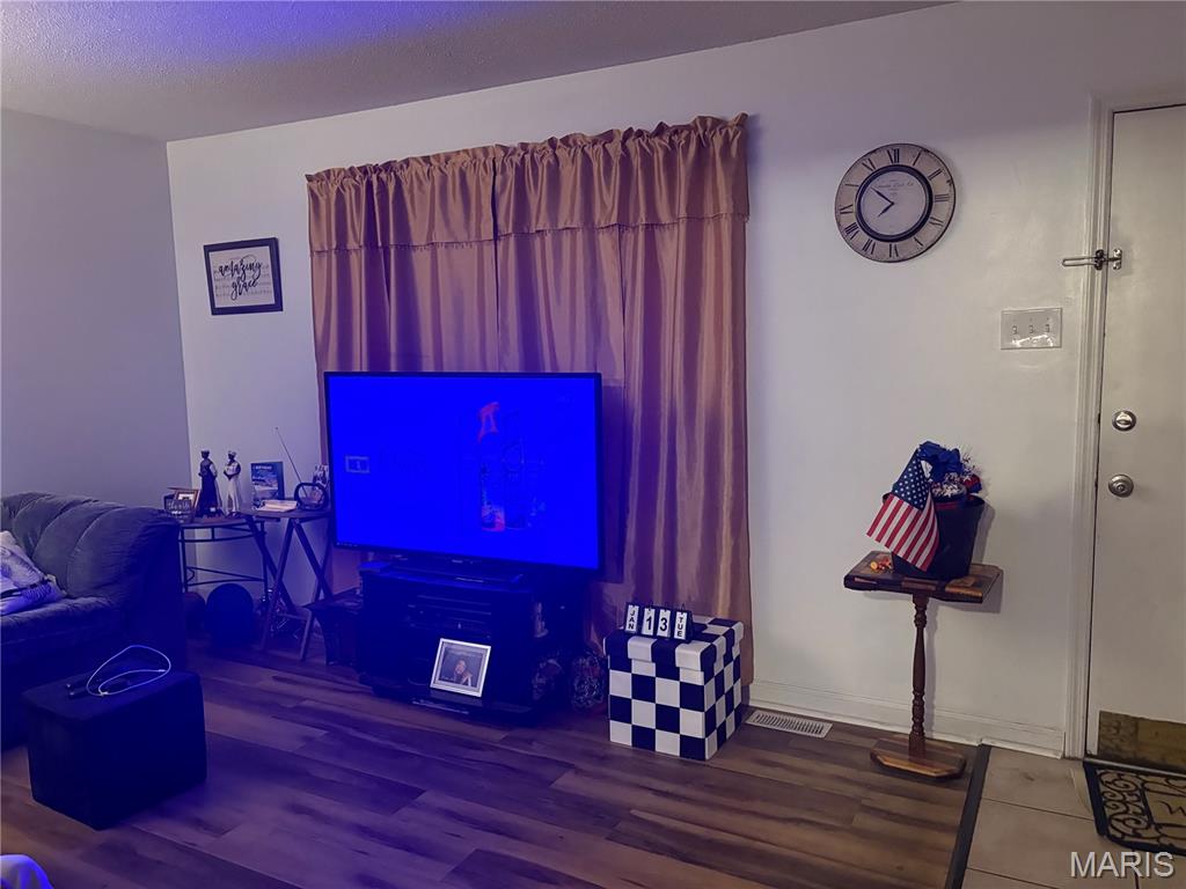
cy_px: 444
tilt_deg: -6.5
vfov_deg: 53.1
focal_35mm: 26
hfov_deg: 67.3
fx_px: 891
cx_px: 593
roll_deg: +1.2
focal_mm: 5.96
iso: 500
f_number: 1.6
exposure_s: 1/27
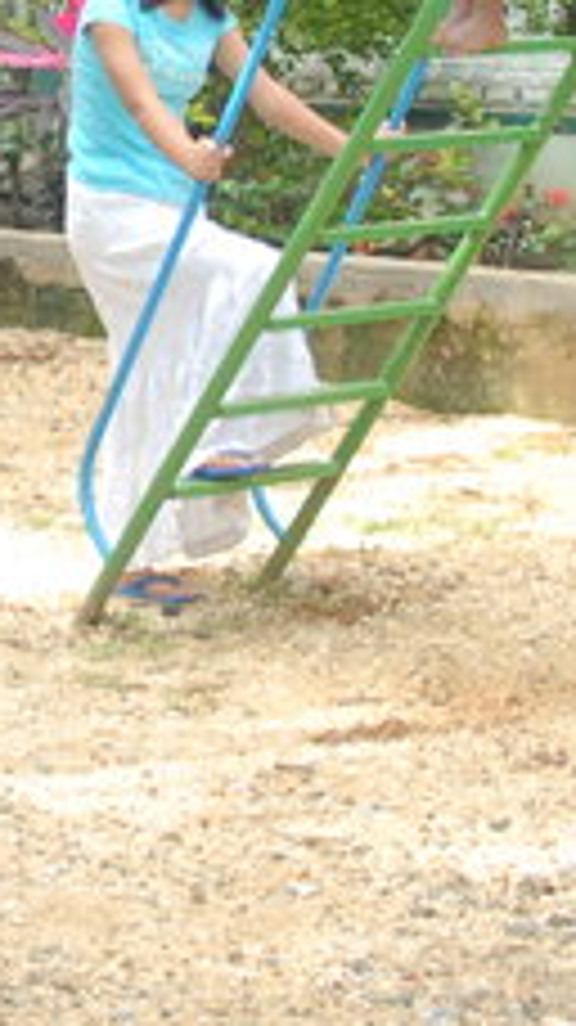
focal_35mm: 127
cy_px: 65
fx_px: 3453
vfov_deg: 16.6
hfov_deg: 9.3
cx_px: -238
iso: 200
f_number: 3.5
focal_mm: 18
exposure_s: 1/125
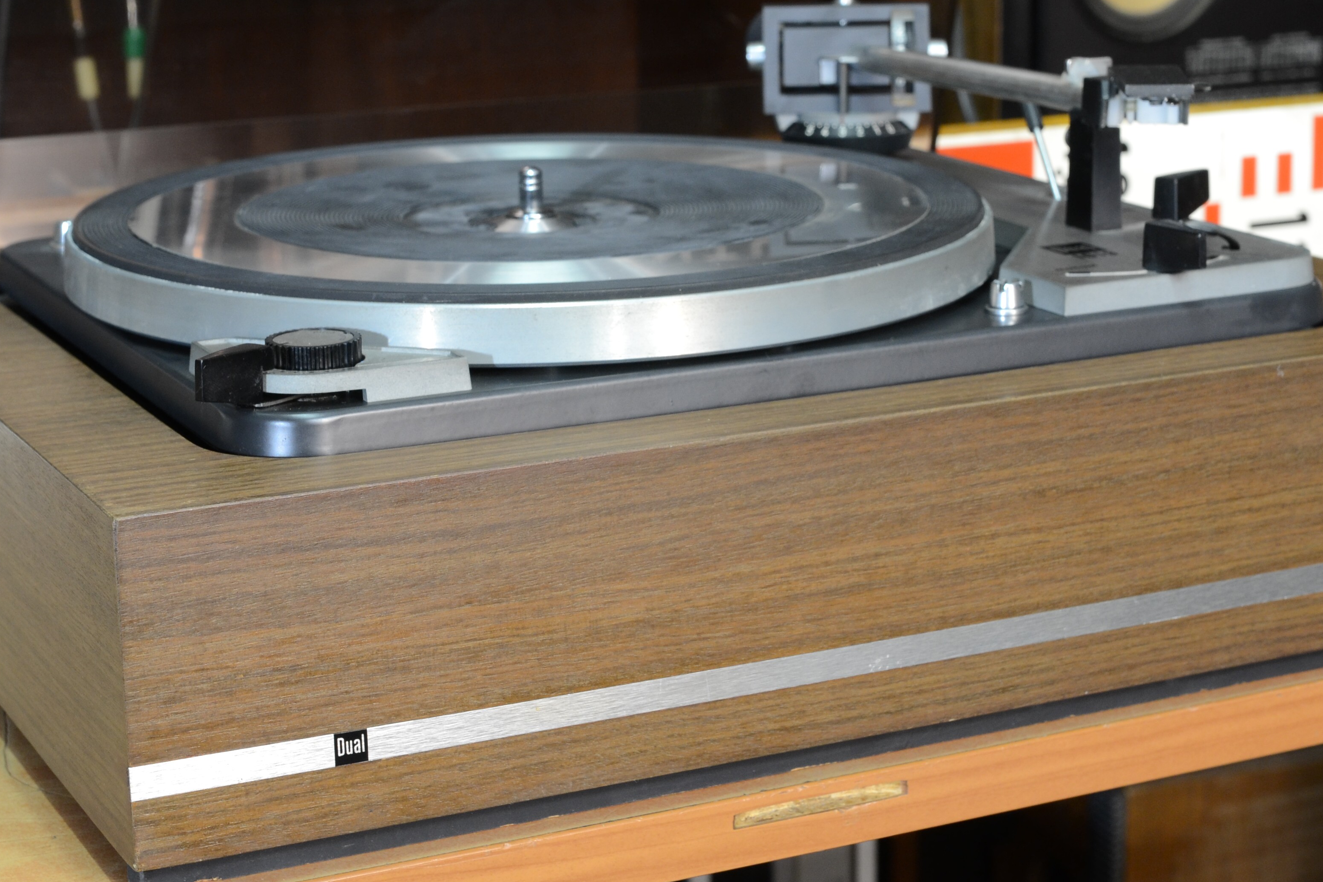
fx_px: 2857
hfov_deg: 26.1
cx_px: 729
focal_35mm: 78
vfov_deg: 17.5
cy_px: 318
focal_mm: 35
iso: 400
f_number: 8
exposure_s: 1/8
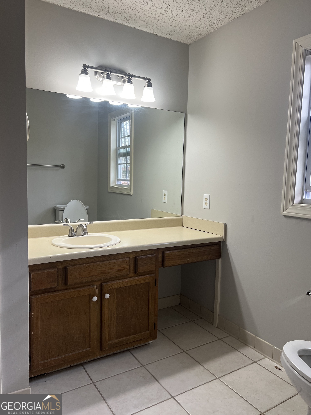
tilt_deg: -5.3
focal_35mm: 26
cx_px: 156
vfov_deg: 67.3
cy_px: 208
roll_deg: -1.1
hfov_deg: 53.1
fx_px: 311
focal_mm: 5.7
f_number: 1.5
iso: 64
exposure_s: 1/120
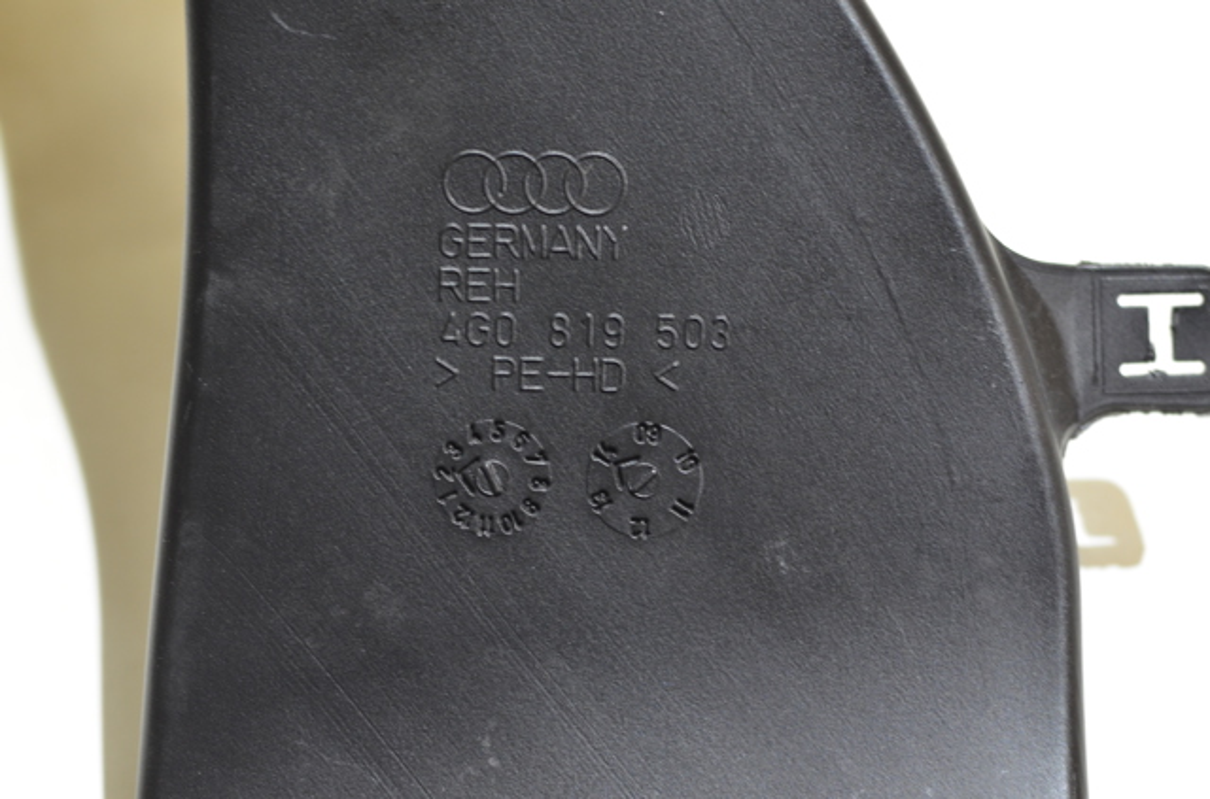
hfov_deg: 27.1
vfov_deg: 18.1
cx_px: 605
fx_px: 2514
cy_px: 400
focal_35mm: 75
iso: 800
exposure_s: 1/40
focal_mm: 50
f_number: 3.2
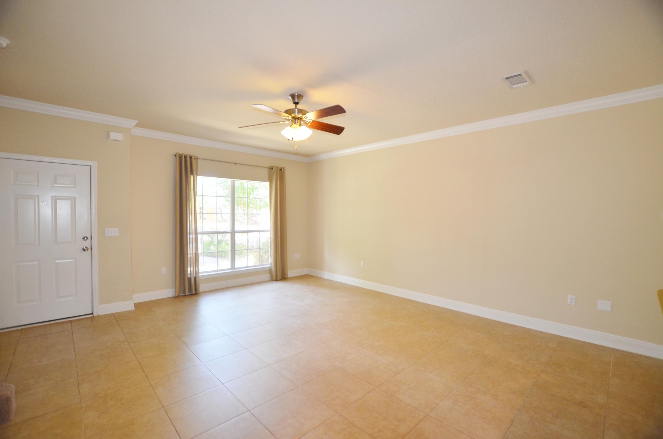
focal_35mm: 17
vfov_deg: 69.4
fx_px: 317
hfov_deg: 92.6
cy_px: 220
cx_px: 332
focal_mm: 11.5
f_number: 3.5
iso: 400
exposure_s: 1/60
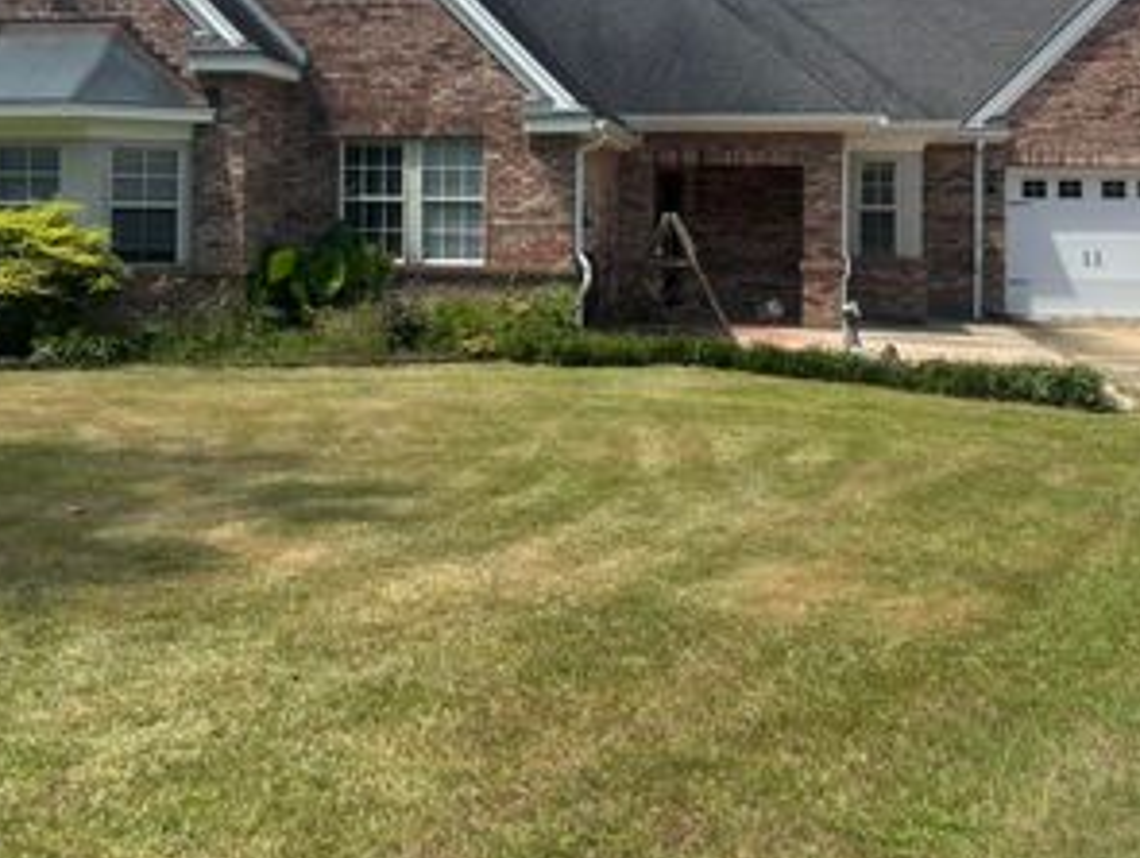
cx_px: 533
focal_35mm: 44
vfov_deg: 32.2
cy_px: 195
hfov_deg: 42.9
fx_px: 1451
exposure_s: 1/2105
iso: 50
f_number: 1.6
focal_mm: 5.96
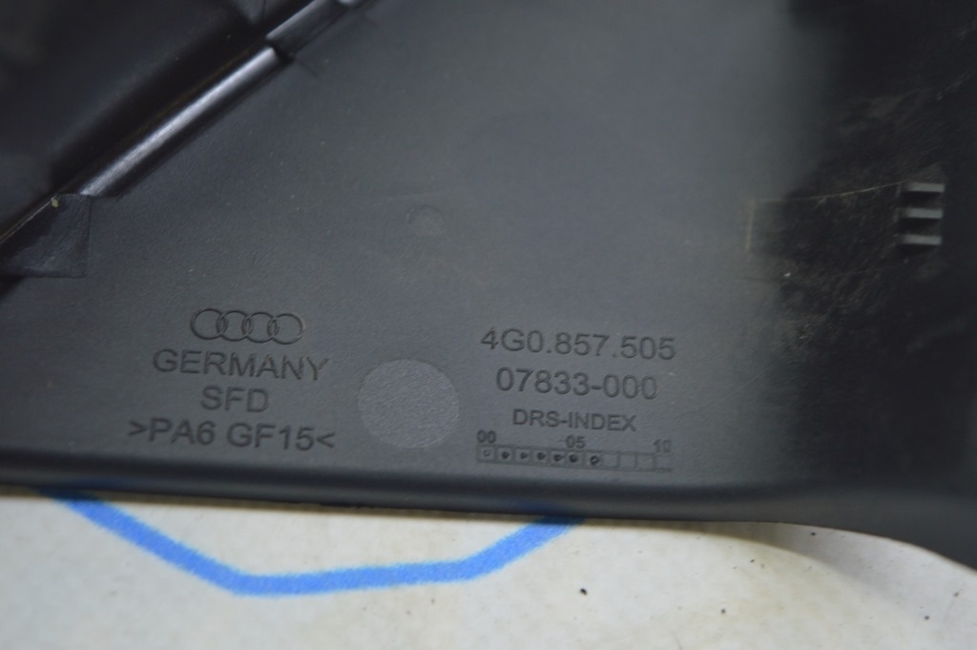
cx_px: 488
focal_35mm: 72
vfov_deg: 18.9
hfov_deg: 28.1
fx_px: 1952
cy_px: 325
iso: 400
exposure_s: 1/20
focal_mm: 48
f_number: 5.6
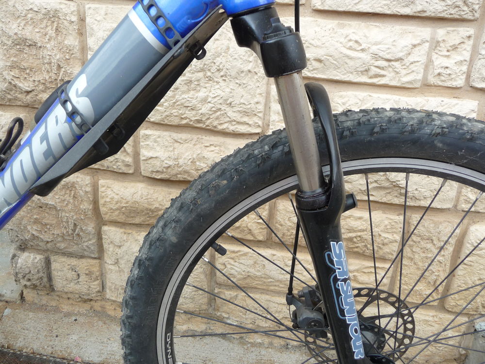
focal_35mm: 32
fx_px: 448
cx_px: 242
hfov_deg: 56.8
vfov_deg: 44.2
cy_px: 182
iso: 100
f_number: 3.5
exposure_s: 1/160
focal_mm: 5.3
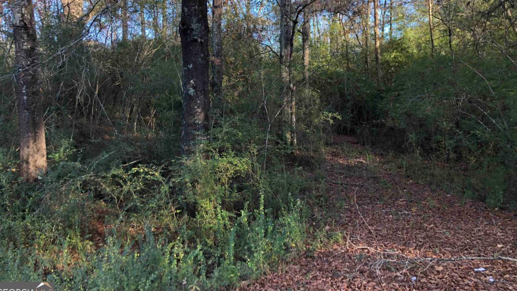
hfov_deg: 62.6
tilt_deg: +1.5
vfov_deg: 37.5
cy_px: 104
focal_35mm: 31
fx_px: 425
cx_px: 258
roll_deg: +2.6
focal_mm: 3.99
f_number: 1.8
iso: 50
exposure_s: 1/120
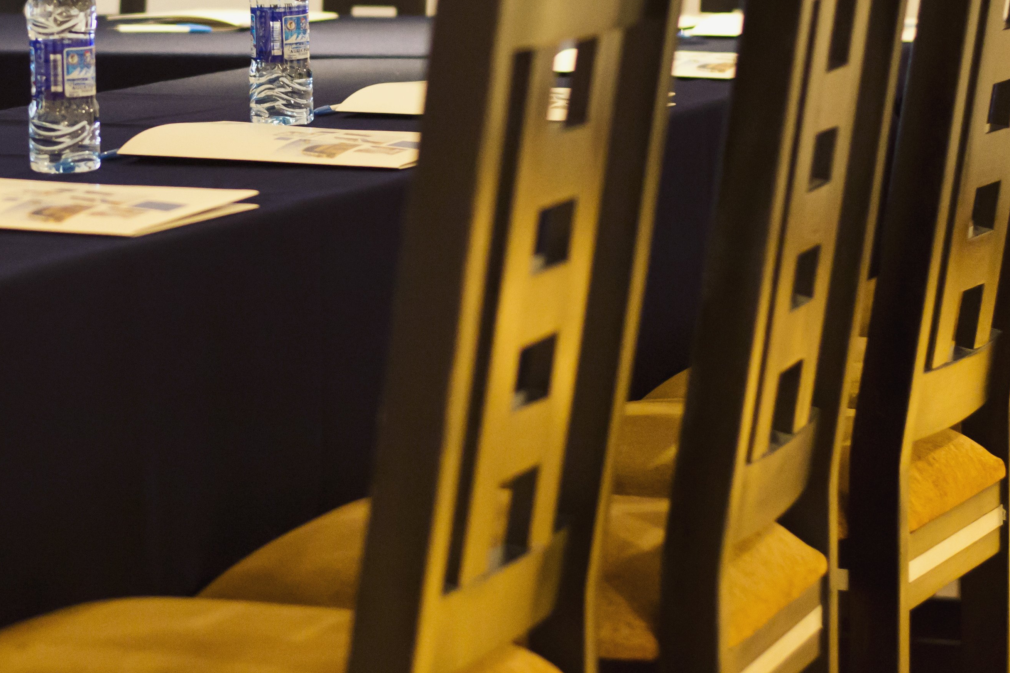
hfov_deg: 15.4
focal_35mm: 132
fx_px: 3703
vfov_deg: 10.4
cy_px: 130
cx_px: 135
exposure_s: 1/125
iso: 3200
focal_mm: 50
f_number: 2.5
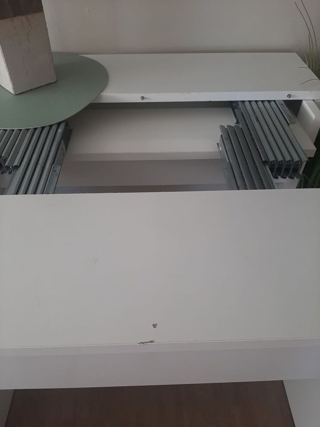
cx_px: 160
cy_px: 214
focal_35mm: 26
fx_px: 320
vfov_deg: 67.3
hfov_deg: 53.1
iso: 40
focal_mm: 3.93
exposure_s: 1/60
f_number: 1.7
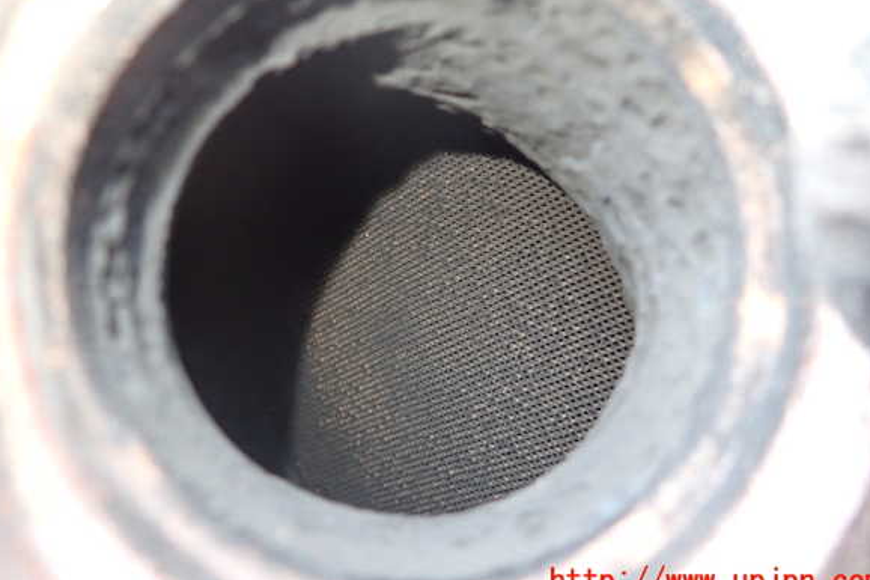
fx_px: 652
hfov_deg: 67.4
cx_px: 438
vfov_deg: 47.8
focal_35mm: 27
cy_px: 262
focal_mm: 4.5
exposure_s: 1/30
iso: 500
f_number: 2
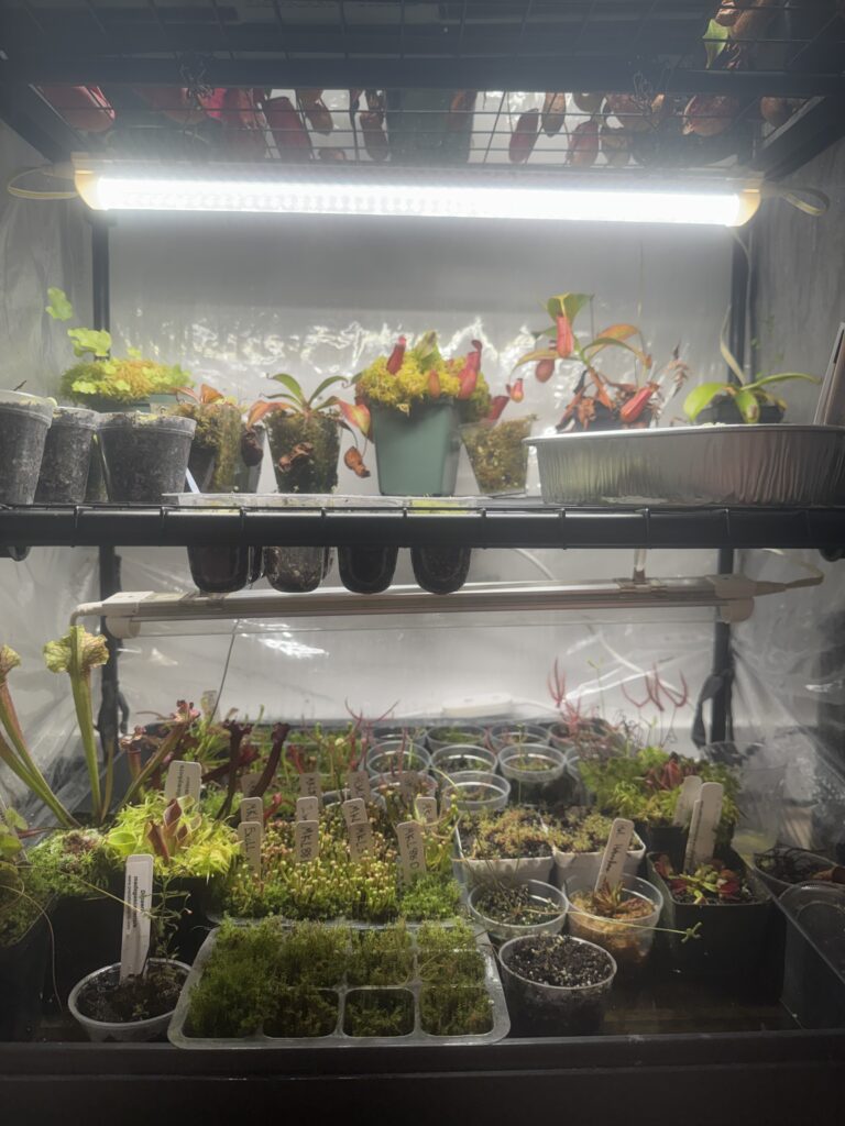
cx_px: 422
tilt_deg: -5.9
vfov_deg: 71.6
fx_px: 781
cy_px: 563
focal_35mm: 24
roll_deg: -0.2
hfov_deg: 56.8
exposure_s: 1/185
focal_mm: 6.76
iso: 64
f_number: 1.78
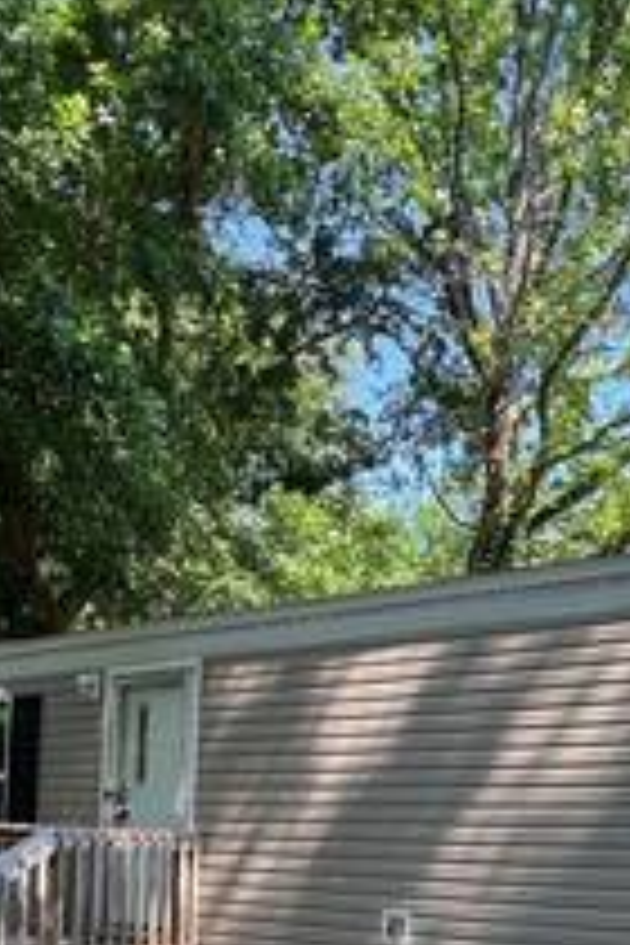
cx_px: 418
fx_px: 866
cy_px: 846
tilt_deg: +1.7
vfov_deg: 50.8
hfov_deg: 39.5
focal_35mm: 33
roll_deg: -1.6
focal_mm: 1.57
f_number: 1.8
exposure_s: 1/135
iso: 32
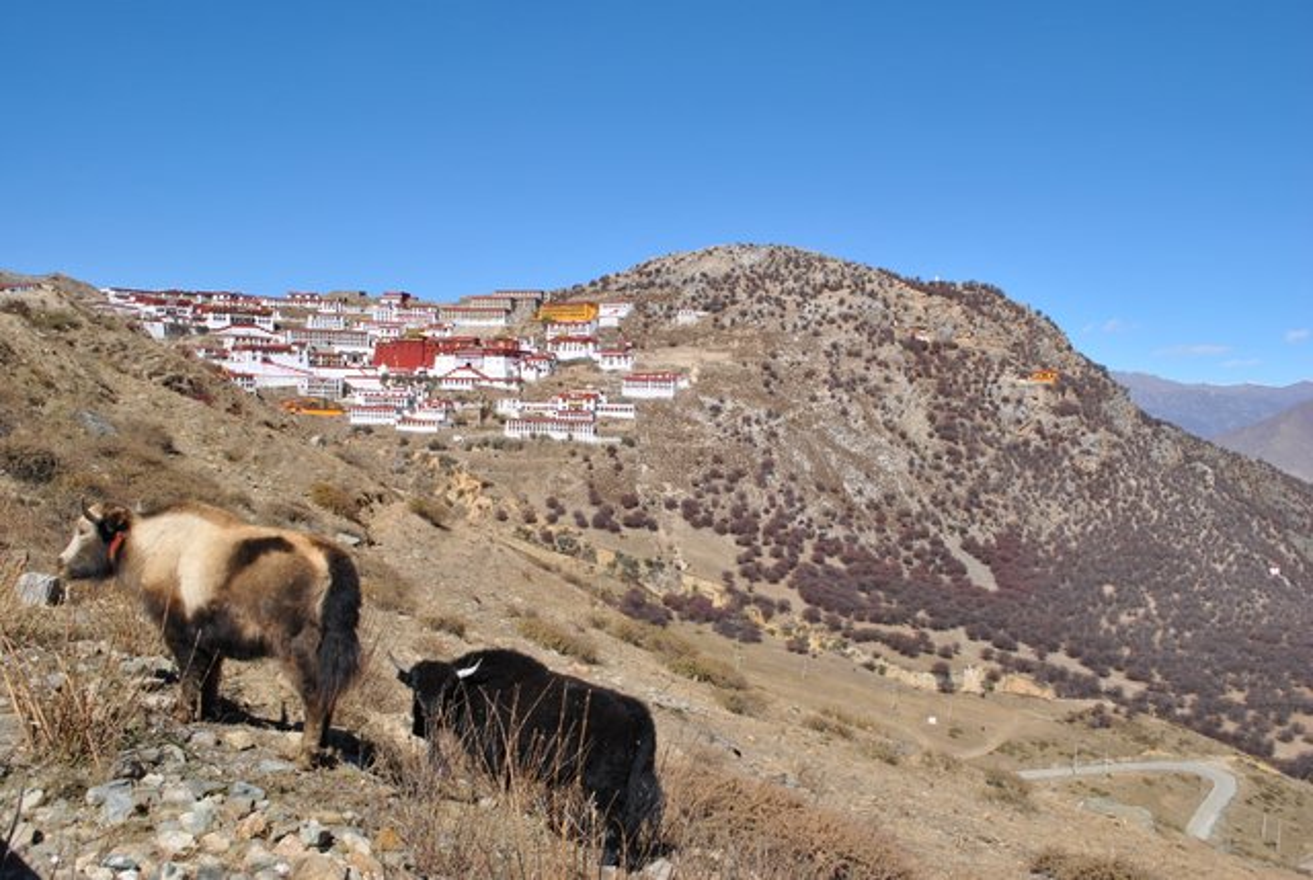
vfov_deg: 37.0
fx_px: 1315
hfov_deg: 53.1
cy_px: 440
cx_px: 656
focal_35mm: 36
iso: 100
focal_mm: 24
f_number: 9
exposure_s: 1/320
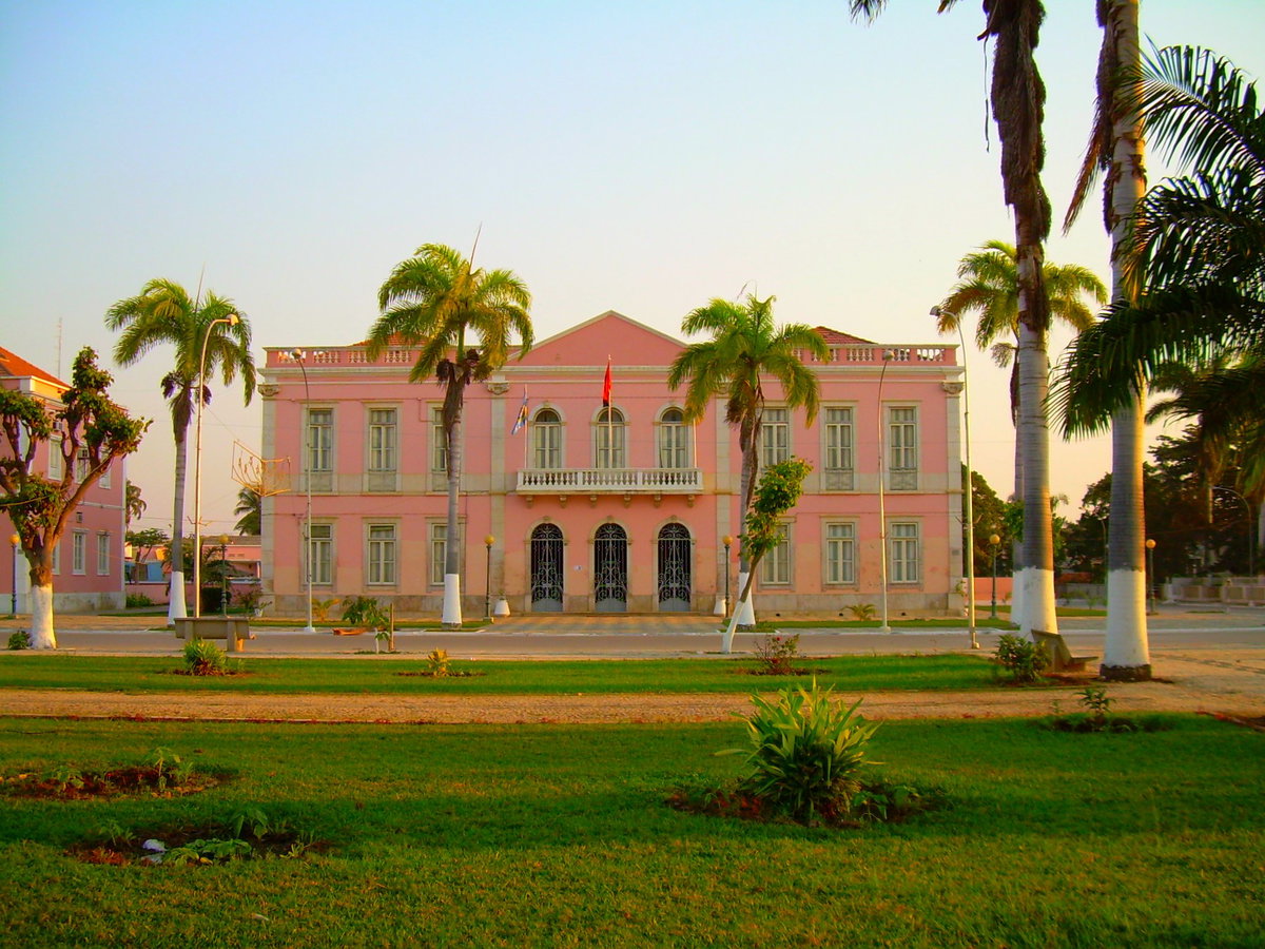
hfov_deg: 49.0
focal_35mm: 38
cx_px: 632
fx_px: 1389
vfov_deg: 37.7
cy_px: 474
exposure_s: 1/250
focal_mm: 6.3
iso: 50
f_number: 2.8
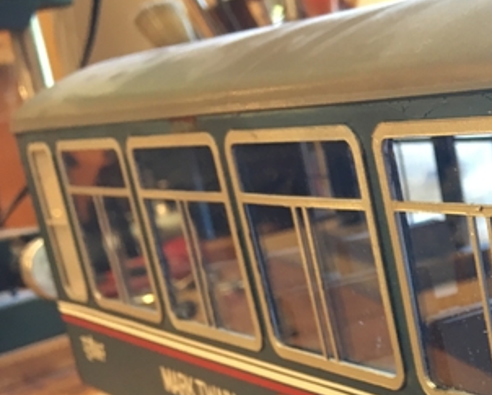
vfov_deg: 19.9
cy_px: 377
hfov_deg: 22.6
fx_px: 1093
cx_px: 642
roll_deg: +6.4
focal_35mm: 75
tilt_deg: -14.8
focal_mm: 4.15
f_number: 2.2
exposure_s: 1/33
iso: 100
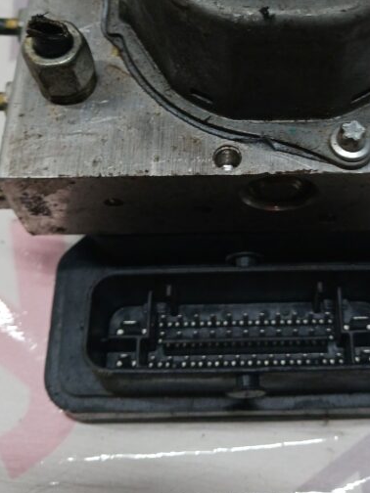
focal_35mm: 50
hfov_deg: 28.8
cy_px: 110
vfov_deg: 37.1
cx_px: 262
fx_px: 713
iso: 400
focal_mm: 4
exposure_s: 1/20
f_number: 1.8
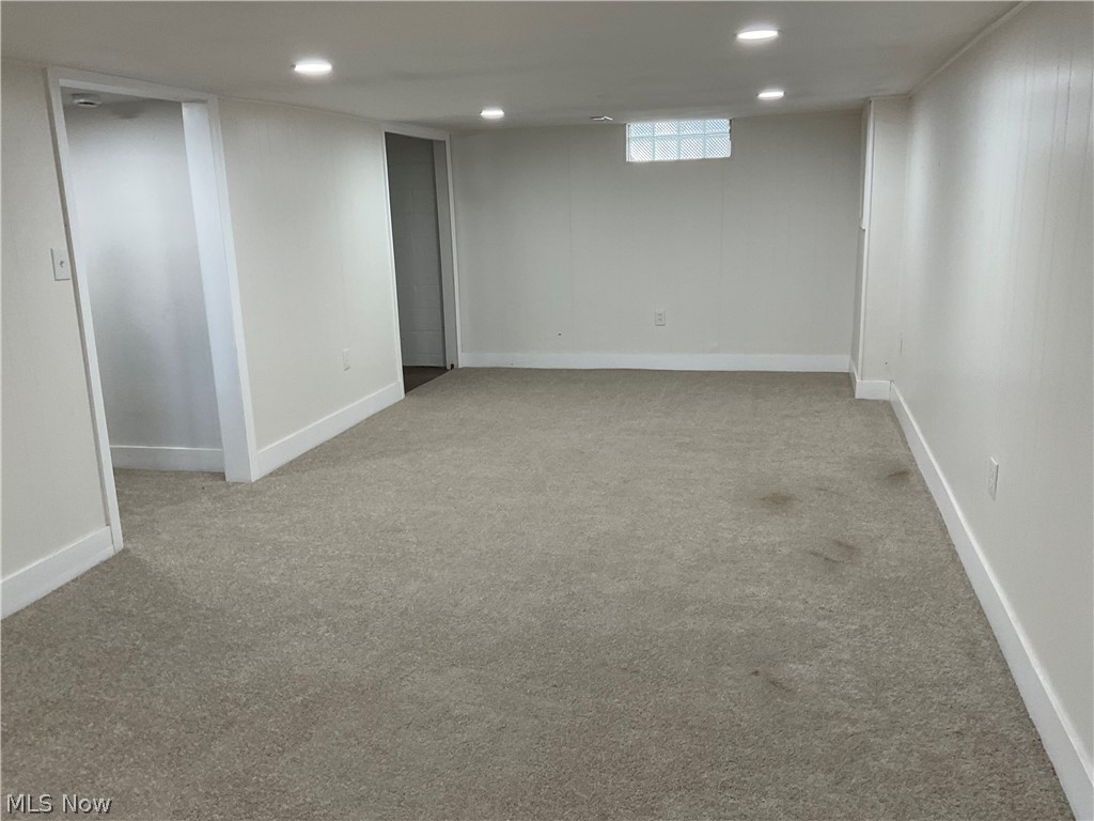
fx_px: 917
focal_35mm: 29
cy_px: 410
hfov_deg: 61.7
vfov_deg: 48.2
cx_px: 547
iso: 50
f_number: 1.8
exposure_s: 1/60
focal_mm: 3
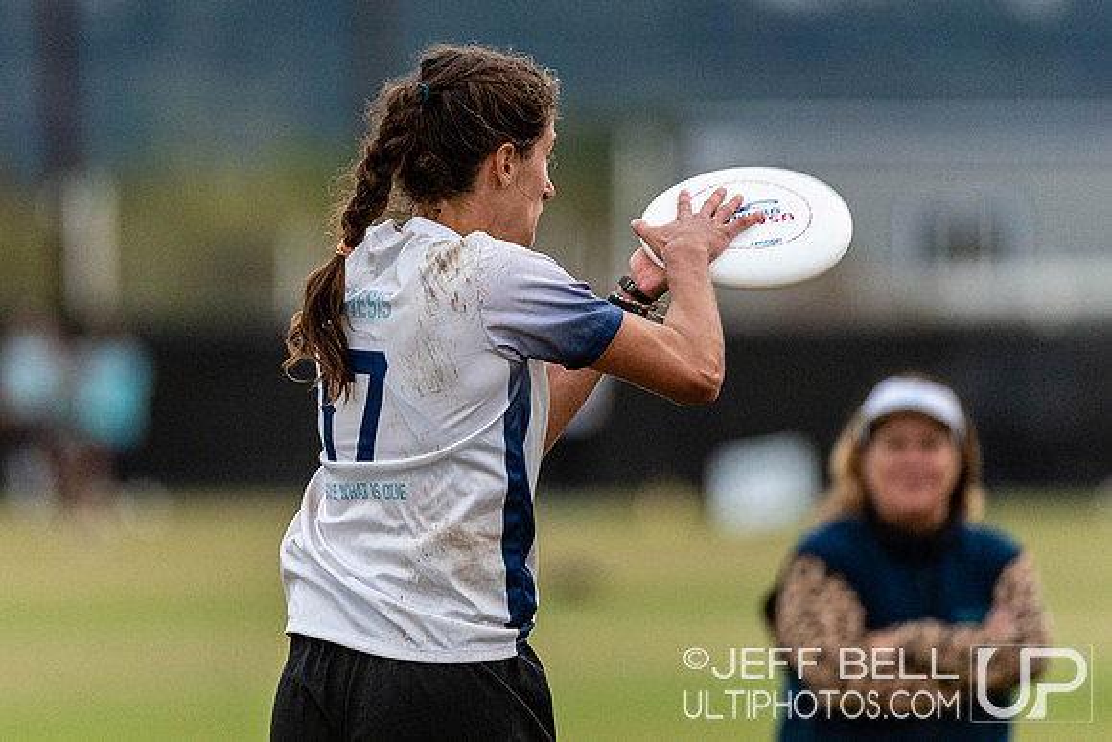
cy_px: 301
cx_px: 541
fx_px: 25282
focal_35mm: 818
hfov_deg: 2.5
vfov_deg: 1.7
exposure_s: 1/1000
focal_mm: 400
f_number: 4
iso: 1250
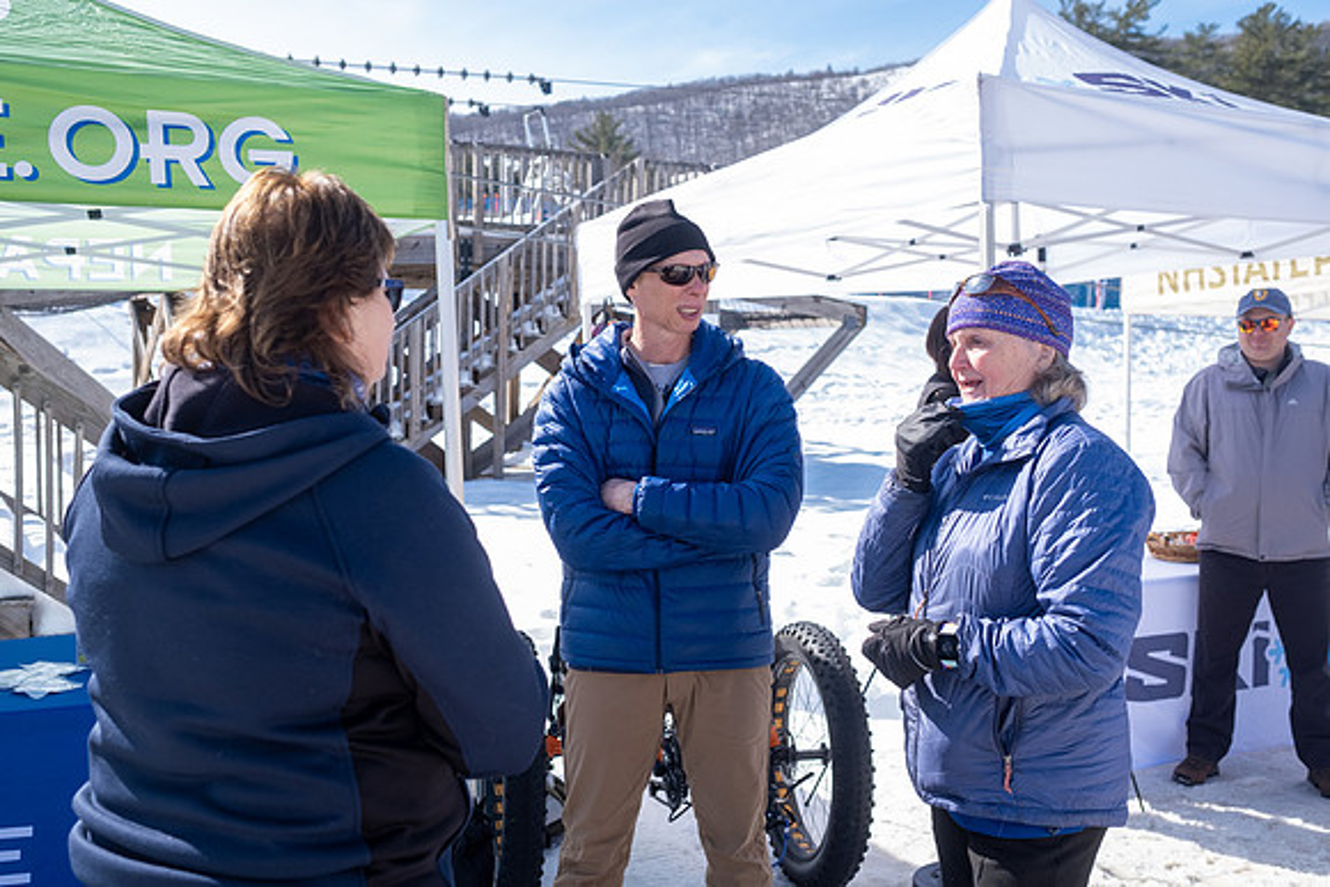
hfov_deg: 54.4
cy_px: 444
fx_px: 1293
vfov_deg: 37.9
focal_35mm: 35
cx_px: 665
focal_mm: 23
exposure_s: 1/1000
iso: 320
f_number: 4
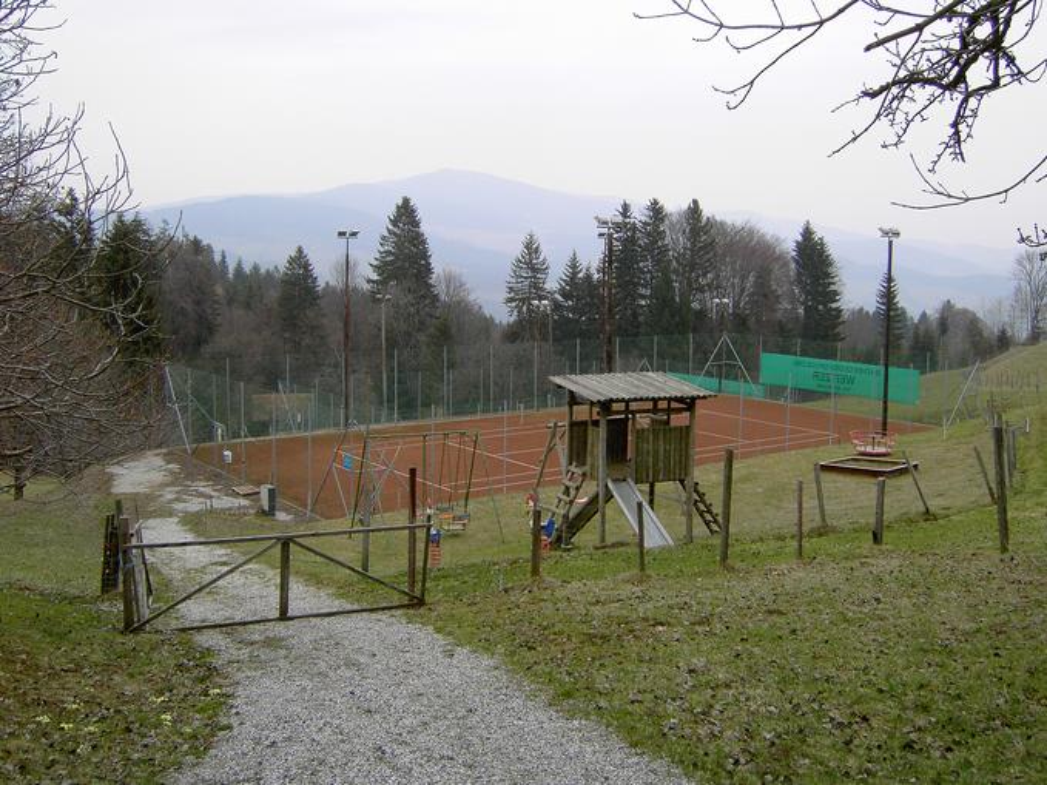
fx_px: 1058
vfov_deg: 40.7
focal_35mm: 35
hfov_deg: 52.6
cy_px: 392
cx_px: 524
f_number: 4.5
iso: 100
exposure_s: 1/100
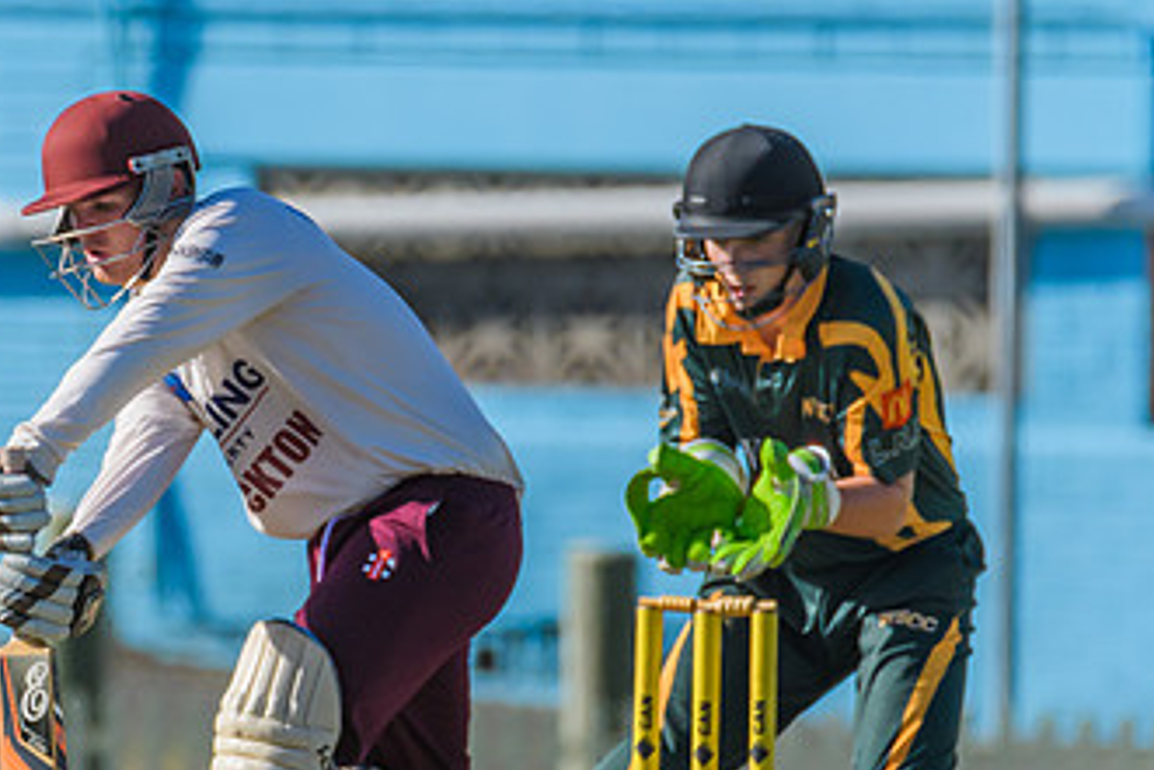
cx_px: 267
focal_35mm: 1759
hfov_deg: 1.2
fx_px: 56408
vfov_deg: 0.8
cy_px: 426
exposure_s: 1/3200
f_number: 6.3
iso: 640
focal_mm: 600
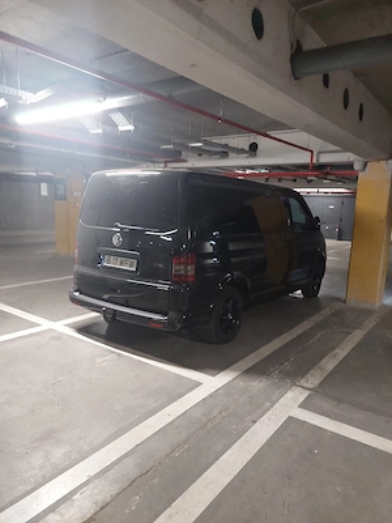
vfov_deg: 69.4
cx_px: 196
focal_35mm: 25
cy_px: 262
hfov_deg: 54.9
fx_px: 377
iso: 400
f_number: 1.8
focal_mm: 5.23
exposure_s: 1/33.3
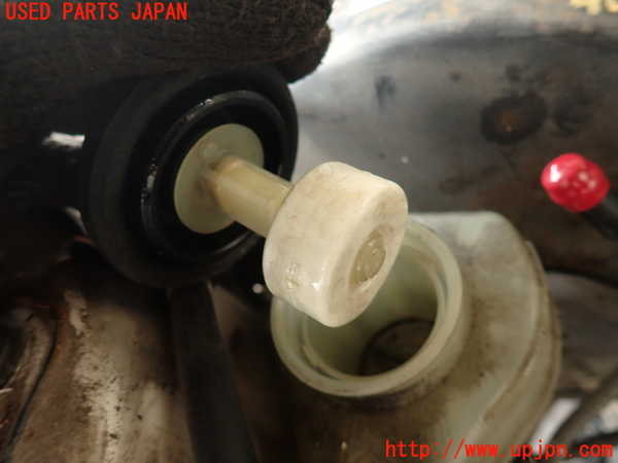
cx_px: 309
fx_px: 446
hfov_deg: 69.4
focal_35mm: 25
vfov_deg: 54.9
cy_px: 232
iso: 200
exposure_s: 1/30
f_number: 2
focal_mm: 4.5
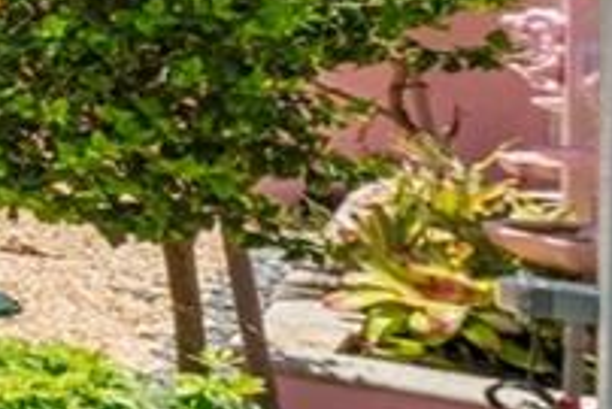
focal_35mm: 66
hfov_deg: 14.7
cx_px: -903
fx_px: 1123
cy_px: -274
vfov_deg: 17.6
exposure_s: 1/320
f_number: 11
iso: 400
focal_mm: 13
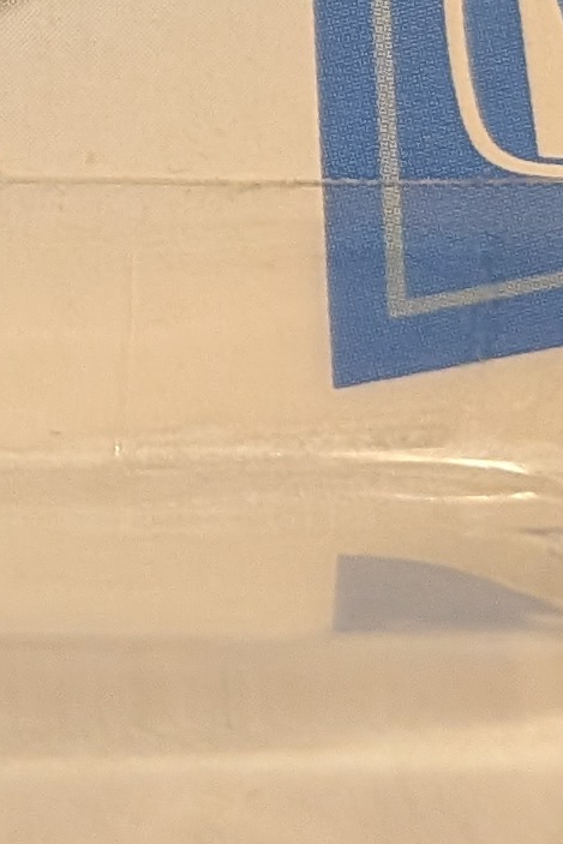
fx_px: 3329
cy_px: -396
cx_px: -592
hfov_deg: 9.1
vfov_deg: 13.6
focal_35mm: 142
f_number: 1.7
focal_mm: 4.53
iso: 560
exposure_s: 1/40
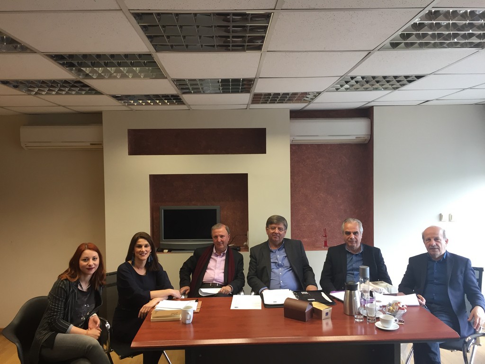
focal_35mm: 29
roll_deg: -0.1
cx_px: 242
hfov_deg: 61.7
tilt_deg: -2.3
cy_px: 182
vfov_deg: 48.2
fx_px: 406
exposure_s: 1/33
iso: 40
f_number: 2.2
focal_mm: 4.15
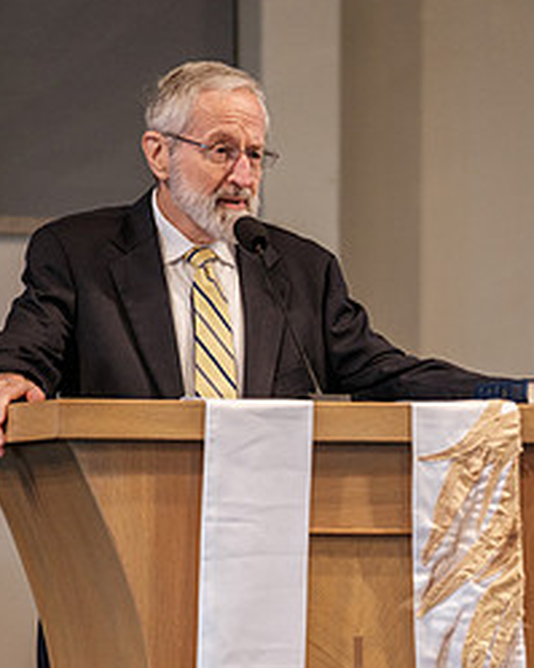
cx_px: 303
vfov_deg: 5.4
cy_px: 327
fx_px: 7037
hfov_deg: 4.3
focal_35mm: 356
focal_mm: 140
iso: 1600
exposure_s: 1/200
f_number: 2.8
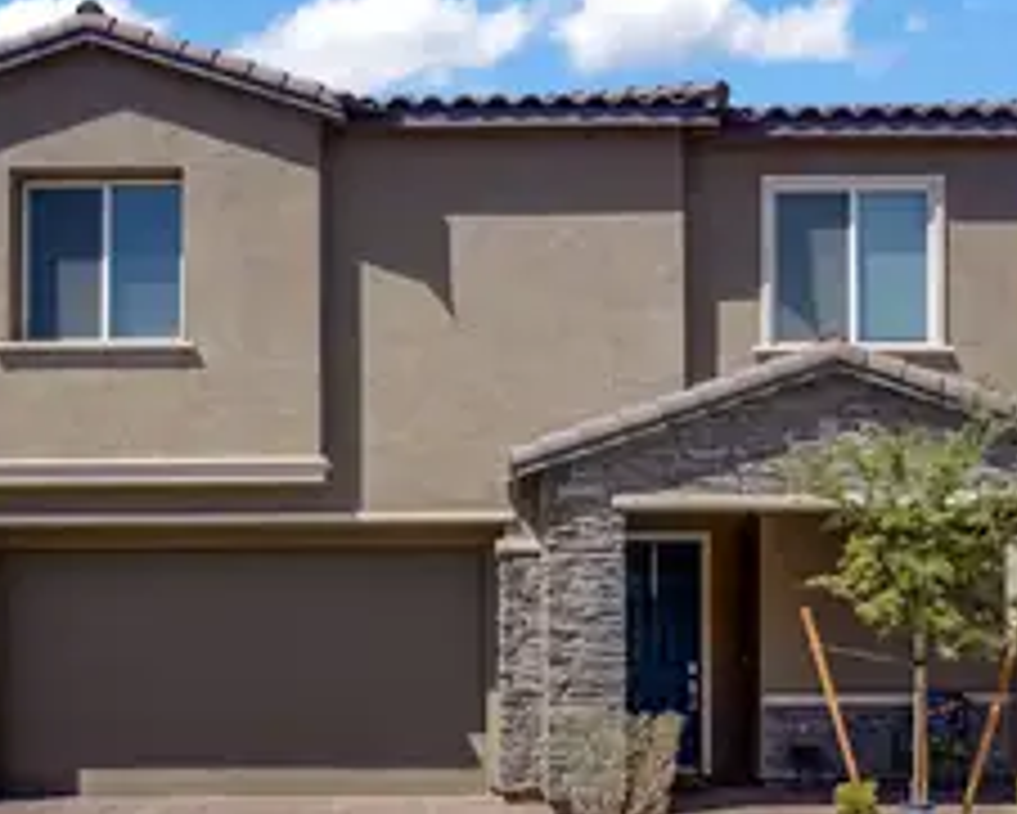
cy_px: 564
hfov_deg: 37.3
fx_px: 1506
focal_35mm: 50
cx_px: 477
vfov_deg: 30.0
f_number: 7.1
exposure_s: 1/400
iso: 100
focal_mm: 20
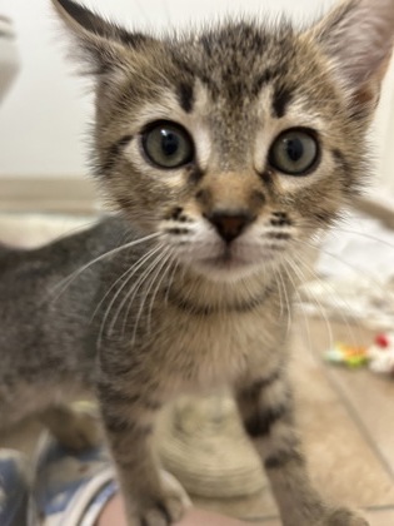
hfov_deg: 53.1
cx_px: 197
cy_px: 263
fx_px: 395
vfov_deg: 67.3
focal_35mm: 26
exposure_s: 1/60
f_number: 1.5
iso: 400
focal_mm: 5.7
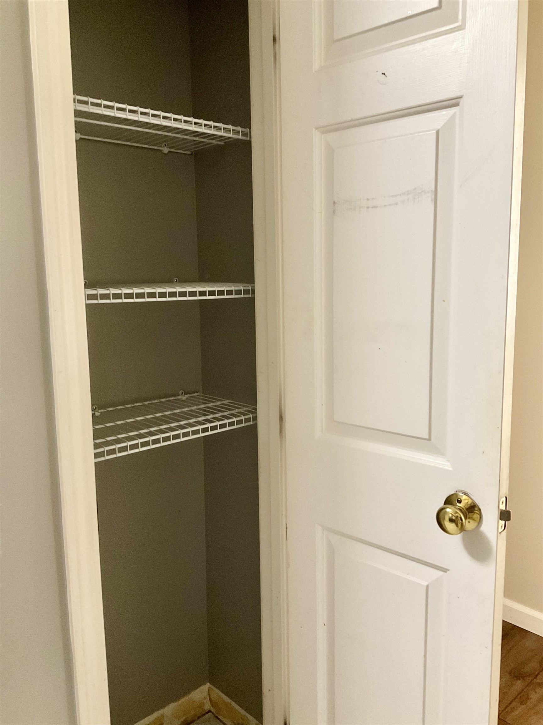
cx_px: 272
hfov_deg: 48.2
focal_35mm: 29
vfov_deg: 61.7
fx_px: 607
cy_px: 362
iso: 320
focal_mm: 3
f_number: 1.8
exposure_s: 1/30
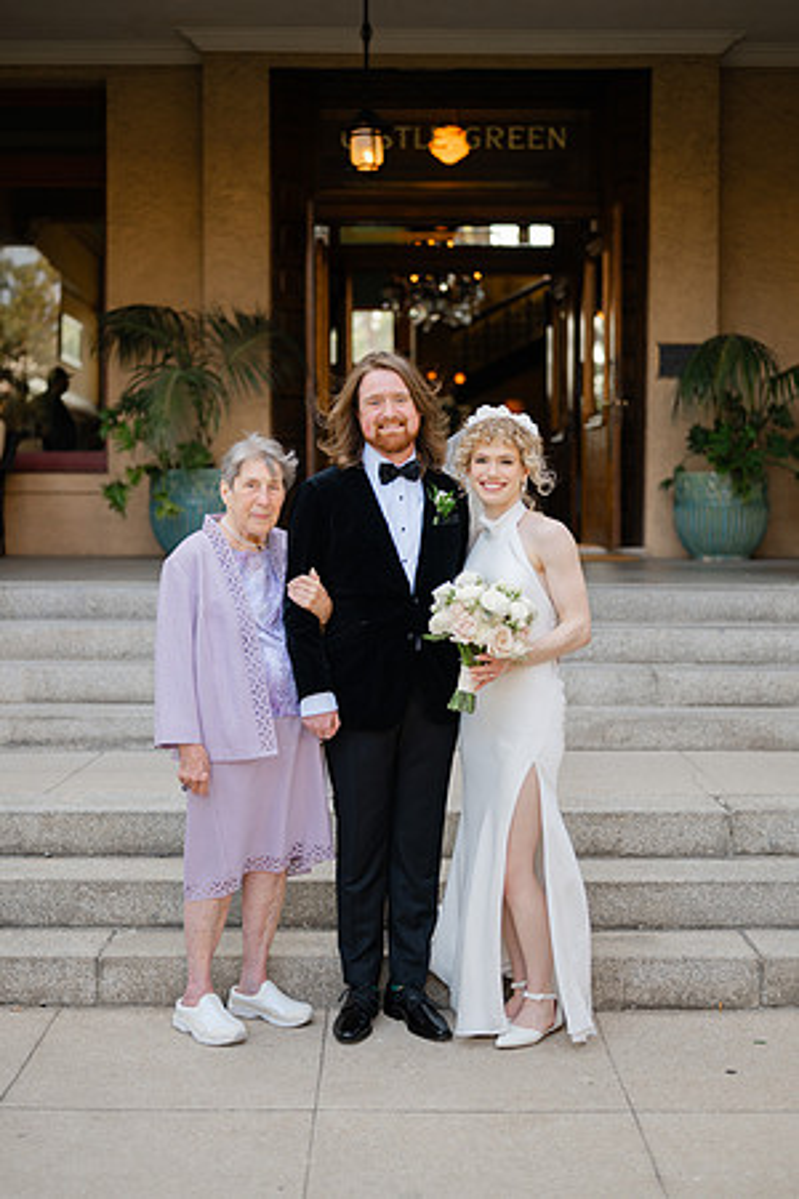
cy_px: 600
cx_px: 400
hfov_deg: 27.0
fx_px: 1664
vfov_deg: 39.6
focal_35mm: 50
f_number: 2
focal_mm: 50
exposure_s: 1/320
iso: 64
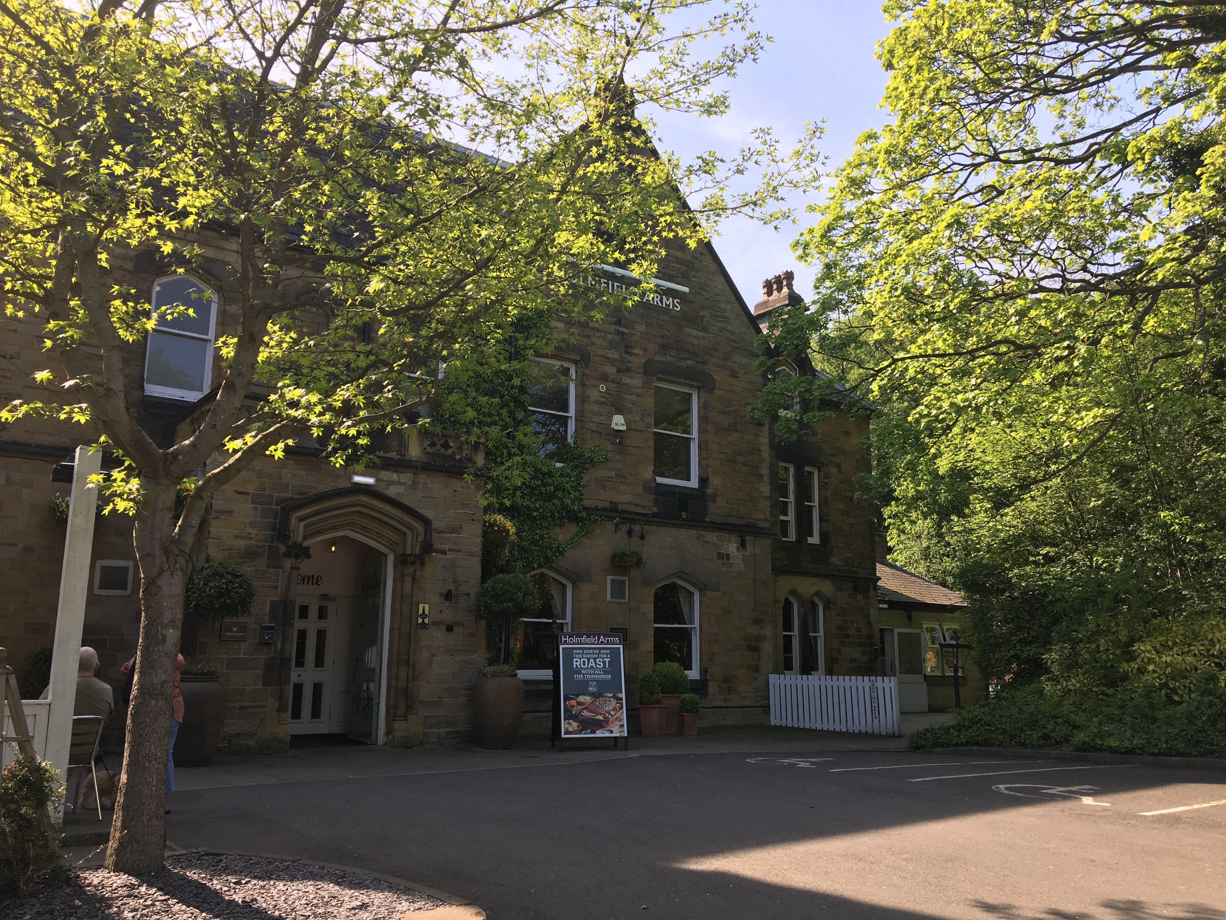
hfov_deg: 61.7
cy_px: 460
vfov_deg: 48.2
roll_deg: -0.6
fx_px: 1027
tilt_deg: +12.3
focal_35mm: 29
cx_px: 613
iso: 25
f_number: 2.2
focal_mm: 4.15
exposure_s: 1/490
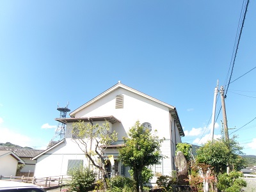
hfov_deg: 63.4
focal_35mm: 28
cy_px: 96
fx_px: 207
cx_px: 128
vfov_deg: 49.7
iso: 100
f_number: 10.8
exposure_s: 1/56
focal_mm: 5.1
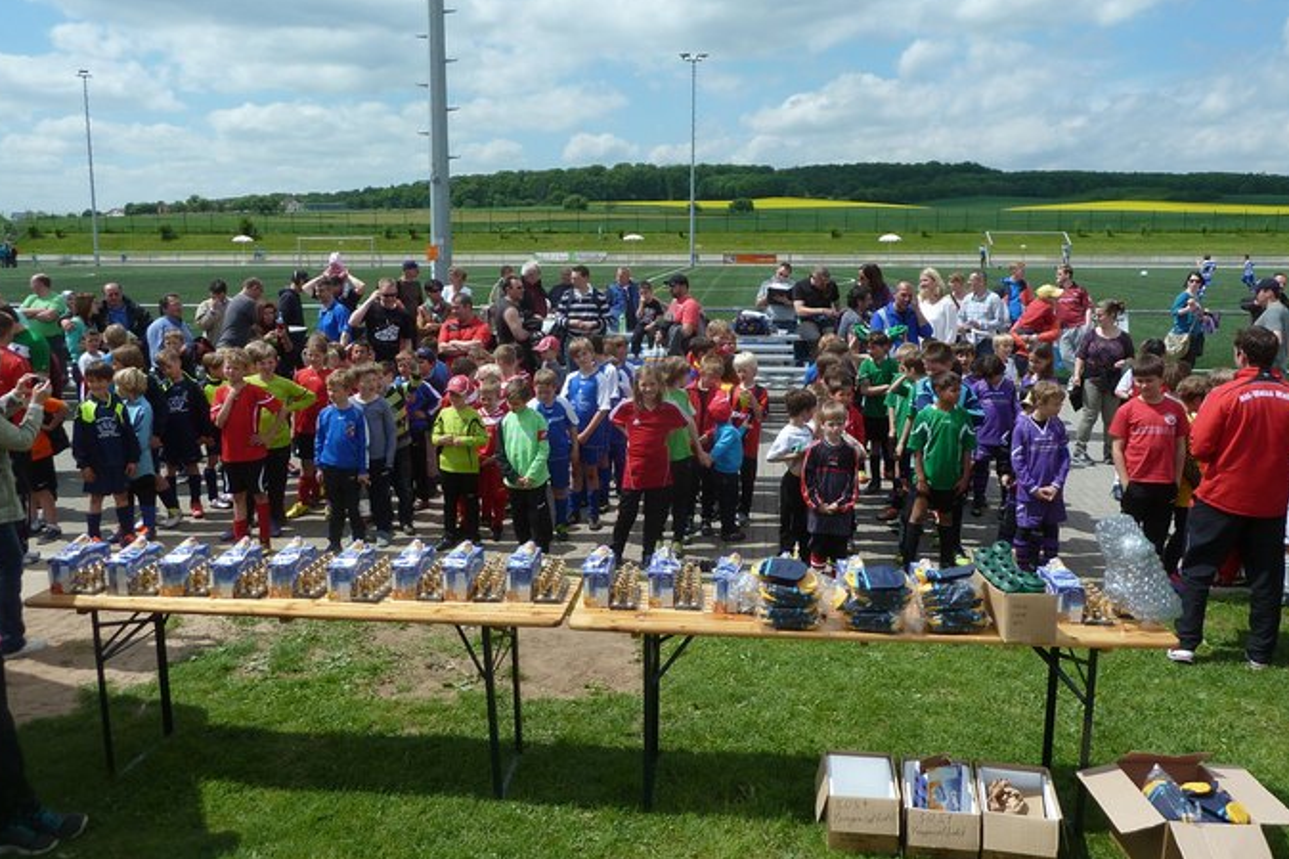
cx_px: 641
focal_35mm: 27
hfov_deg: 67.4
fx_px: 966
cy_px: 397
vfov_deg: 47.9
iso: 80
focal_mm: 4.1
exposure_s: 1/1000
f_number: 3.3
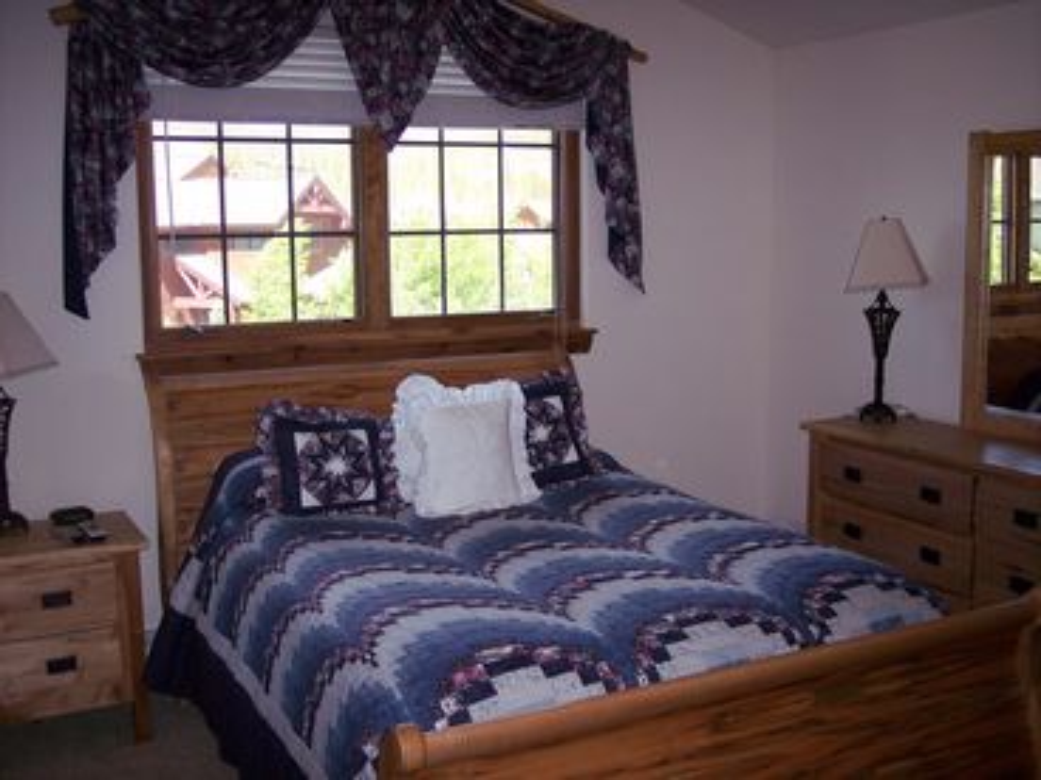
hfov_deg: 47.9
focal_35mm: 39
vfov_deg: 36.8
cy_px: 390
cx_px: 520
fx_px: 1173
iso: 100
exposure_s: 1/60
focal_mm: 8
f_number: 2.8
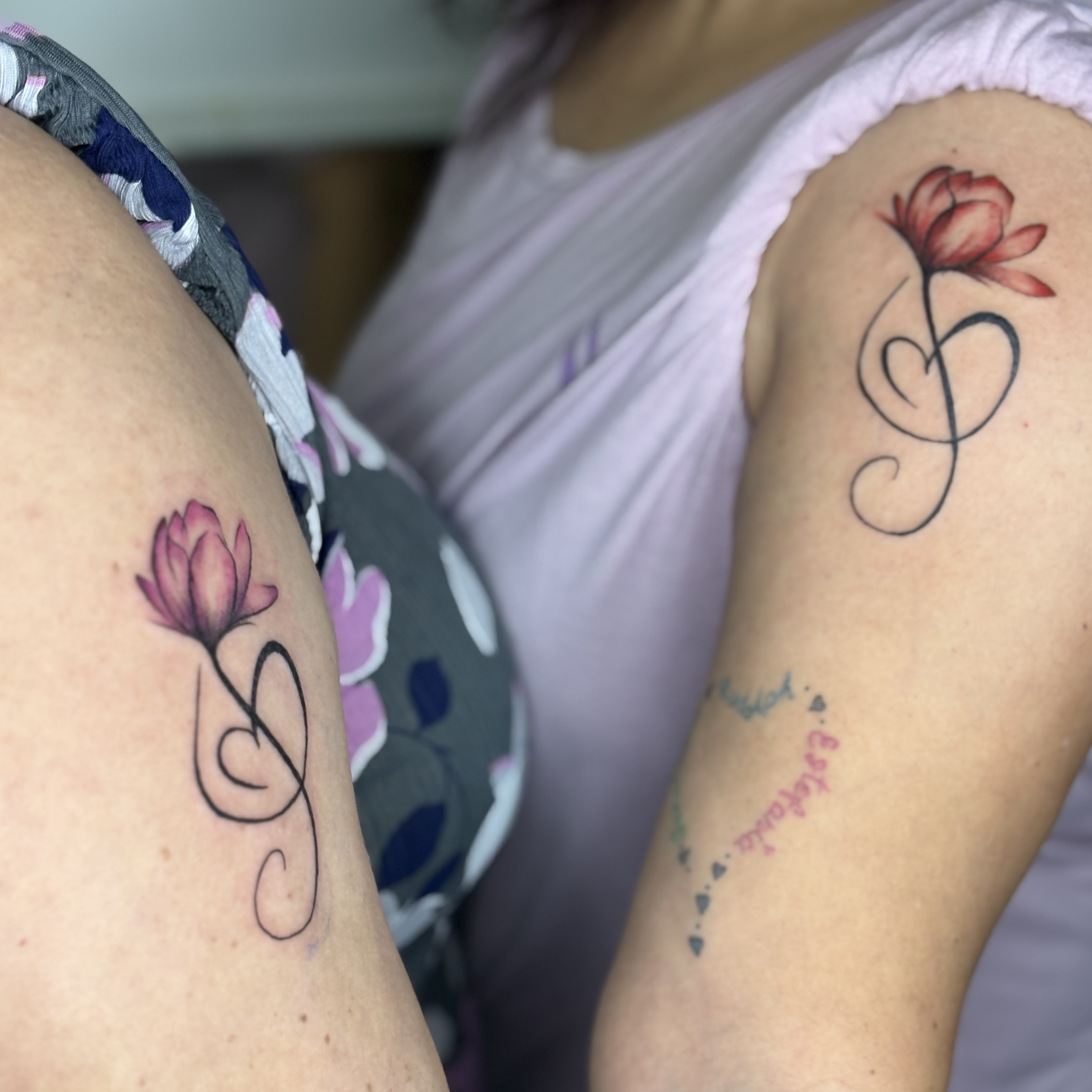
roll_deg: -2.5
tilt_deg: -31.3
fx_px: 2213
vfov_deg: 27.7
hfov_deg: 27.7
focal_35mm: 62
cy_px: 617
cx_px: 542
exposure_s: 1/60
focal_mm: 5.96
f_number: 1.6
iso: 100
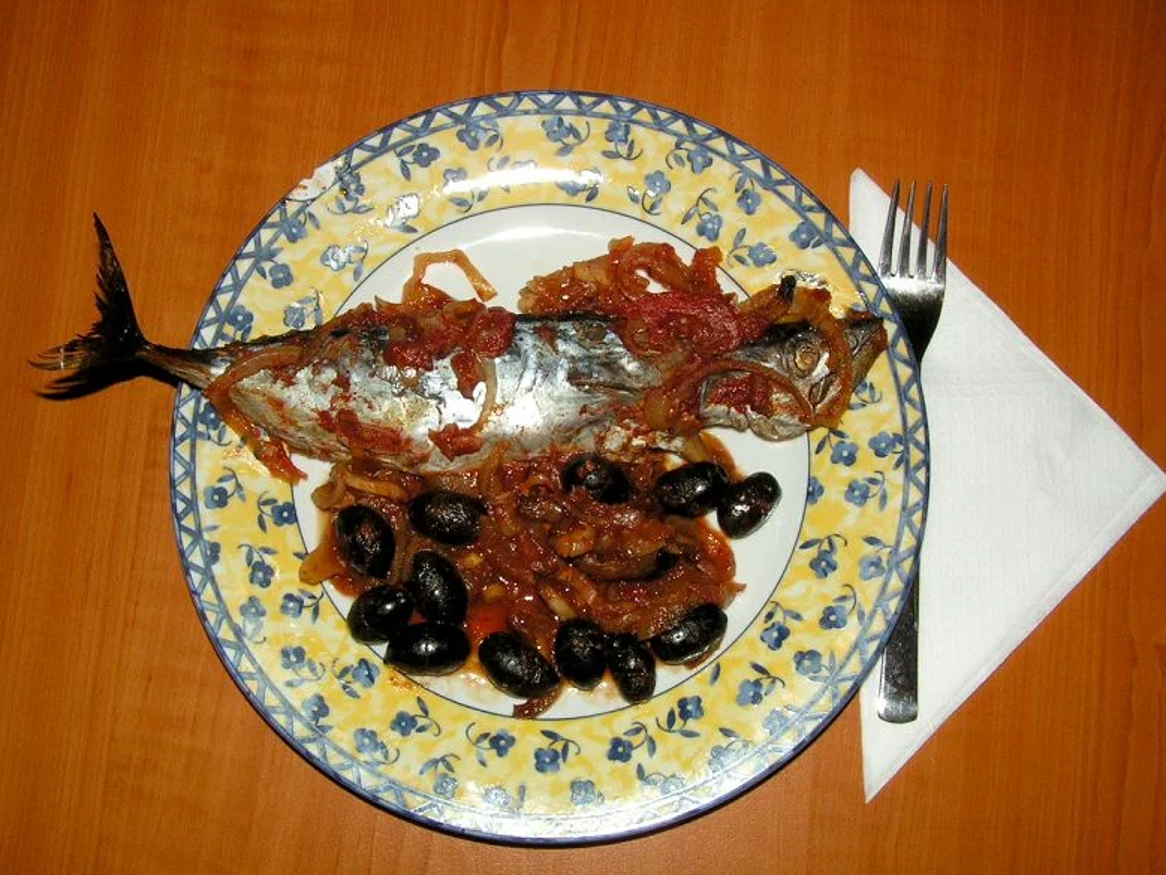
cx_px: 593
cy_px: 441
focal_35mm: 39
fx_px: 1314
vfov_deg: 36.8
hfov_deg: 47.8
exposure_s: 1/100
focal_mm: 6.3
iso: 100
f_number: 8
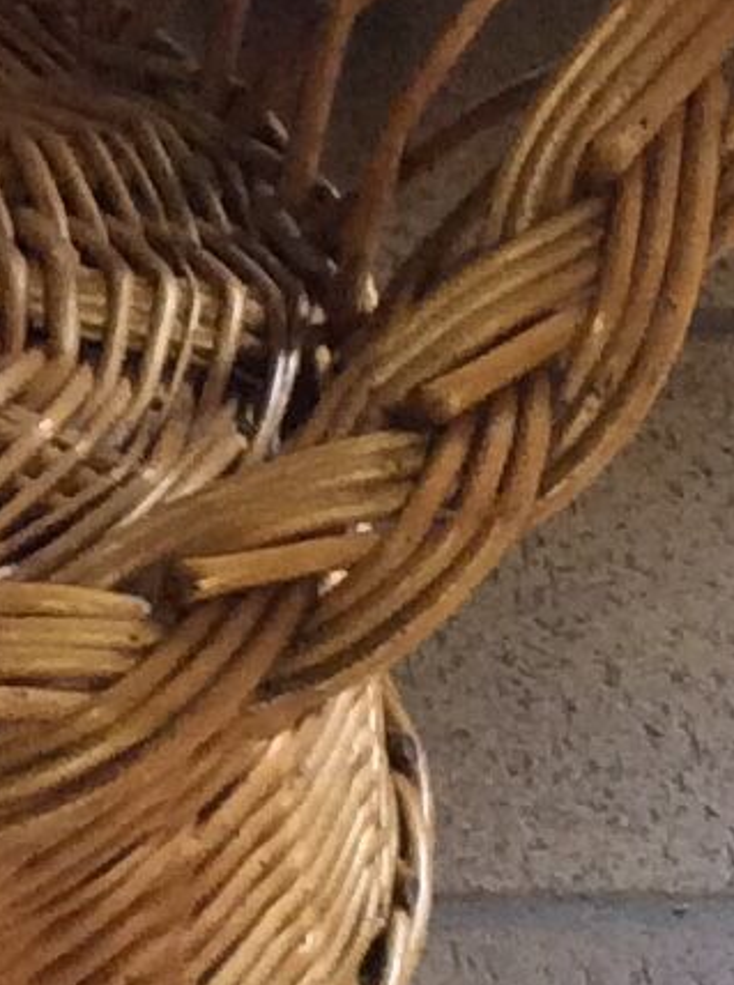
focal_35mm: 194
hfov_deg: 7.5
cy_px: -244
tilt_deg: -32.2
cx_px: -292
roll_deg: -1.8
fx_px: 5507
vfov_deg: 10.0
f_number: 2.4
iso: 160
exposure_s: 1/25
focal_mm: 3.3
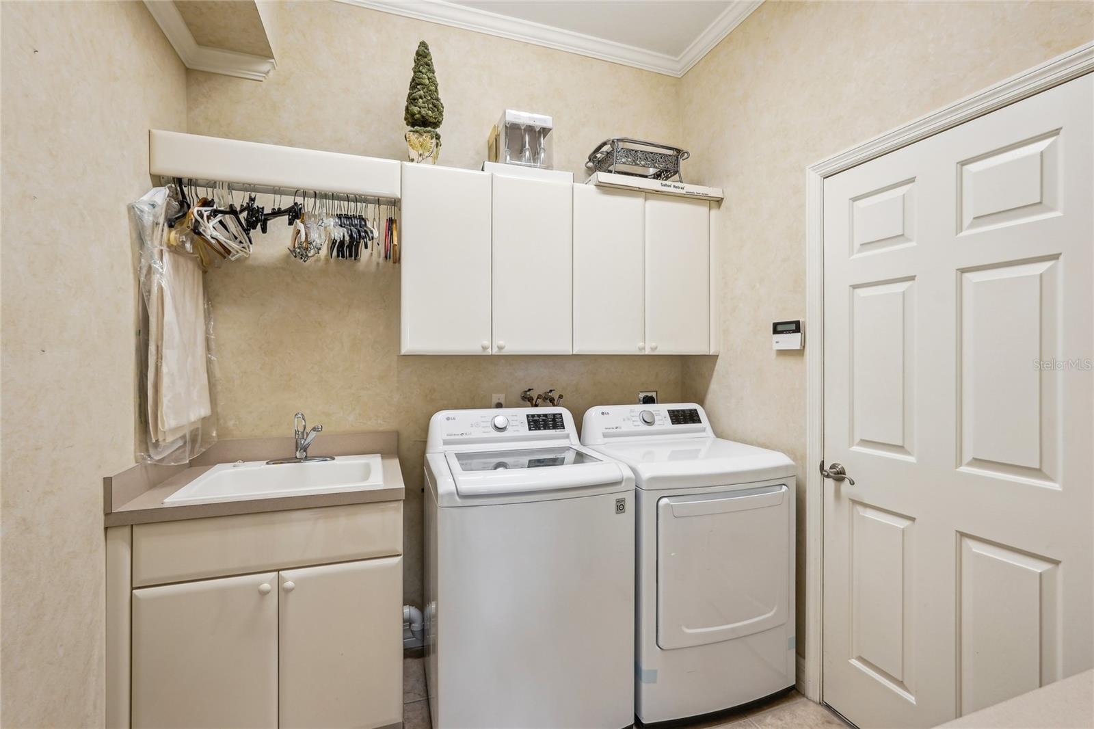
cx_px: 547
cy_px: 364
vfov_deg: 73.7
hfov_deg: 96.7
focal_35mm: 16
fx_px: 486
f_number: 8
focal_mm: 16
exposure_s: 1/10
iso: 400
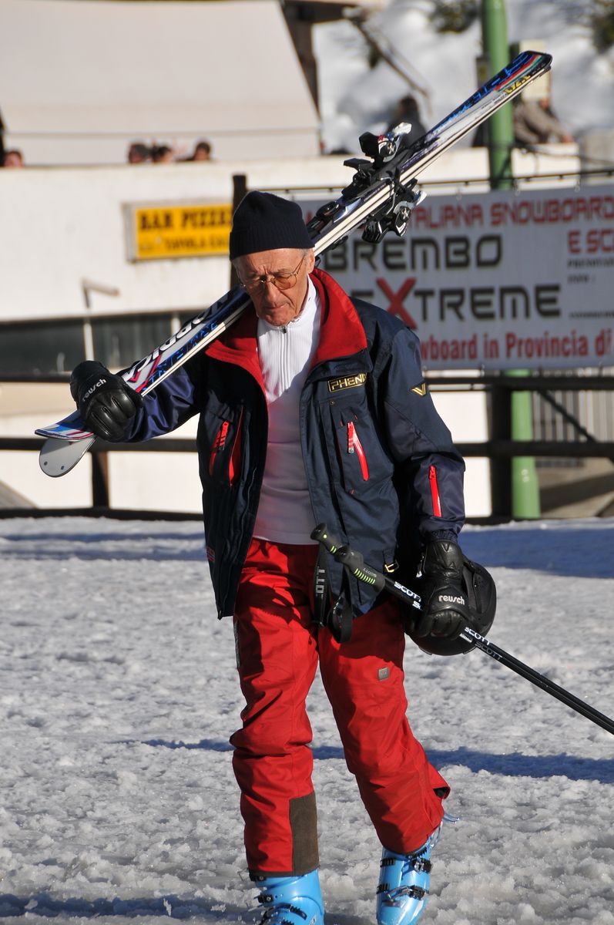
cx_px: 307
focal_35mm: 300
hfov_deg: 4.6
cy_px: 462
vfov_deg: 6.9
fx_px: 7694
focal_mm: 200
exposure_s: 1/640
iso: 200
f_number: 9
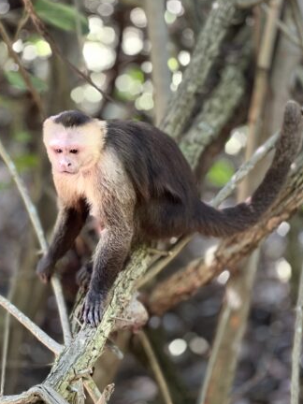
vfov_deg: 20.6
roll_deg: -3.2
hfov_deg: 15.6
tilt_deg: -10.1
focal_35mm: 95
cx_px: 130
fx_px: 1109
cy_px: 222
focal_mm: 9
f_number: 2.8
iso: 400
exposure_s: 1/36
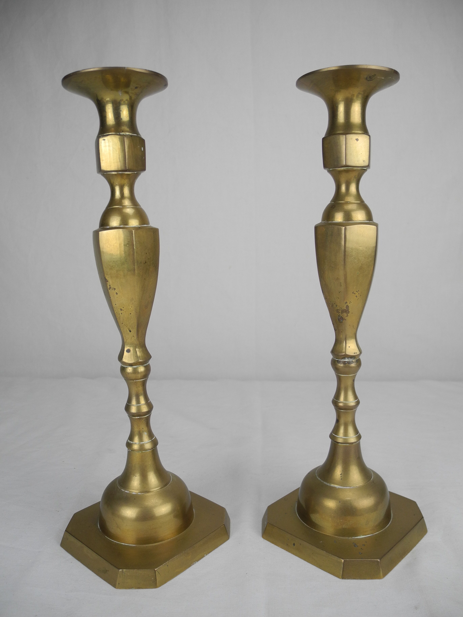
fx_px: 499
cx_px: 232
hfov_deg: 49.7
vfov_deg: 63.4
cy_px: 308
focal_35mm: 28
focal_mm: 6
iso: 100
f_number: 2.8
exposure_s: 1/181
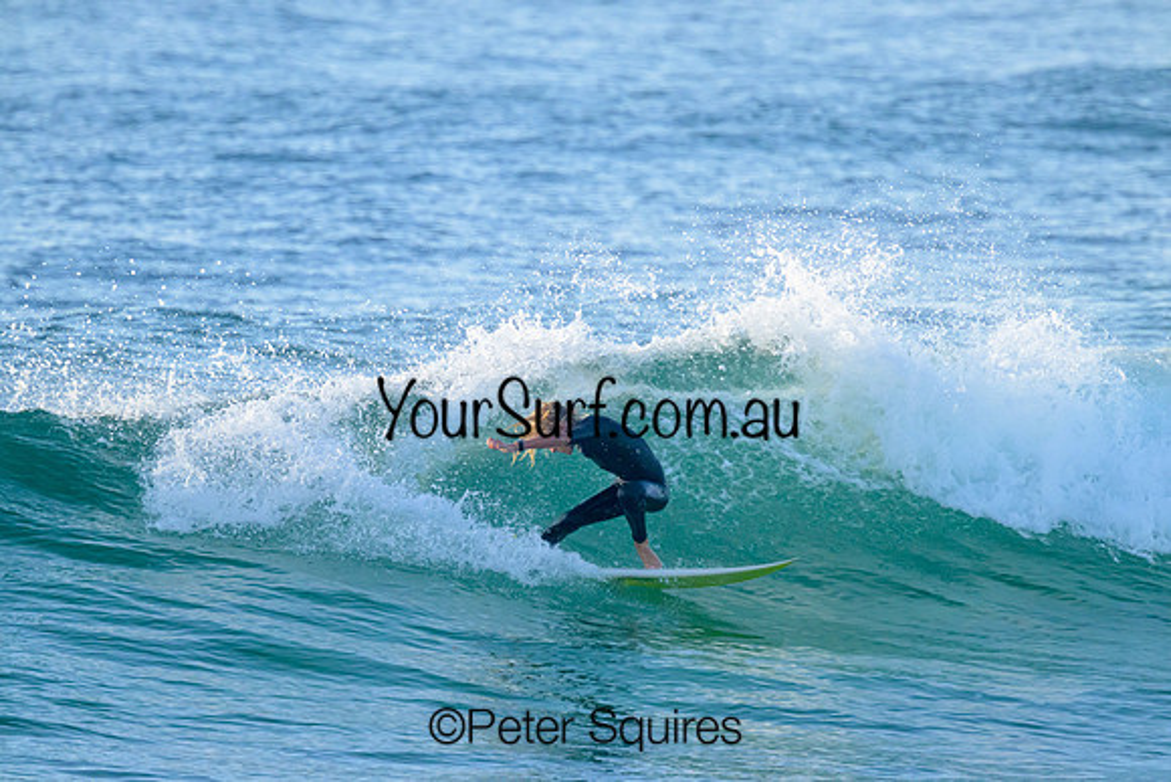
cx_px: 586
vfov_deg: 1.7
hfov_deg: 2.6
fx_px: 26027
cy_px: 391
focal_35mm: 800
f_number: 11
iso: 2800
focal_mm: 800
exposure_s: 1/2000
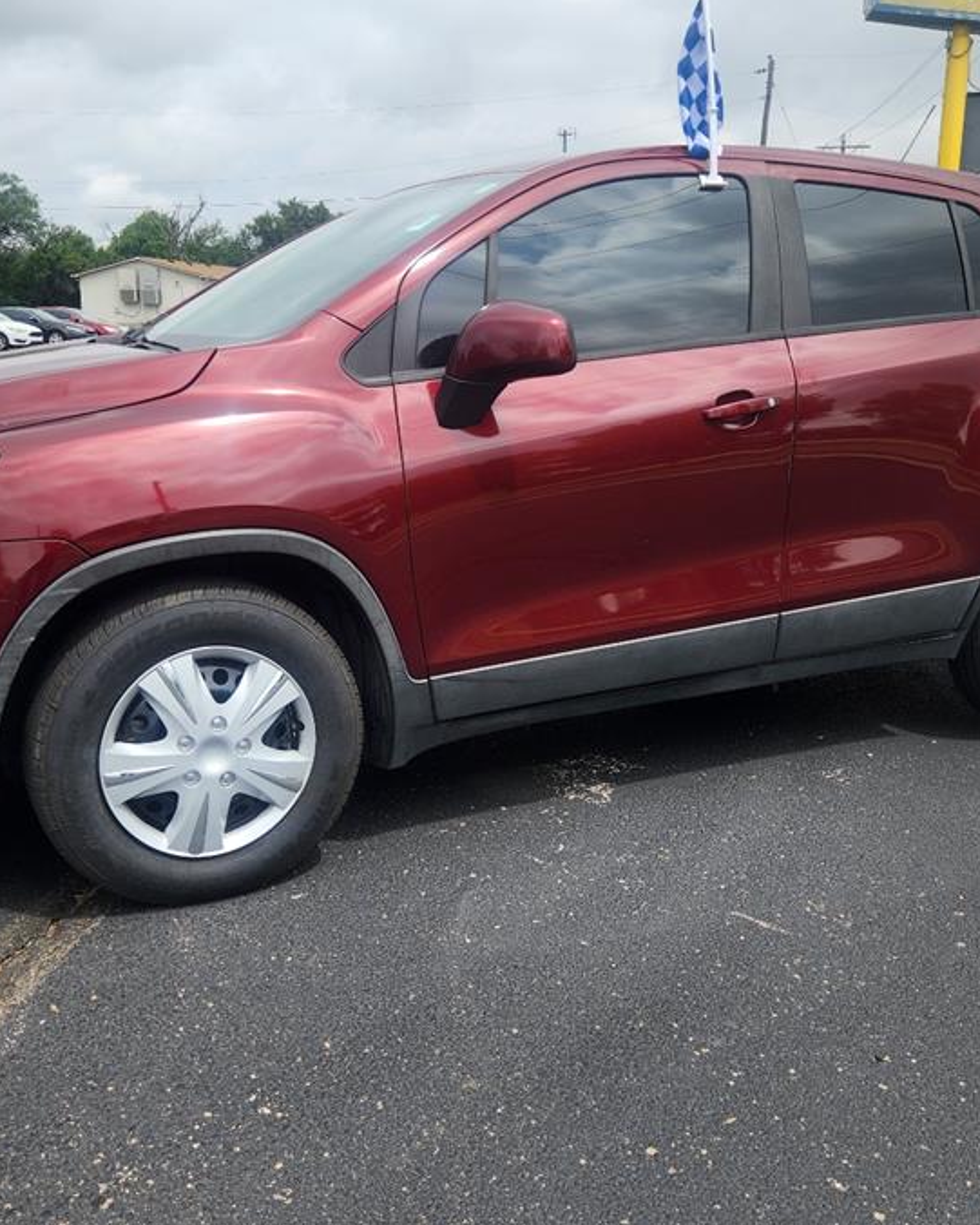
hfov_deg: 43.4
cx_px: 475
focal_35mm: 34
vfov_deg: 52.8
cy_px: 571
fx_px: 1232
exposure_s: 1/1429
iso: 20
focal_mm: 5.4
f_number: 1.8
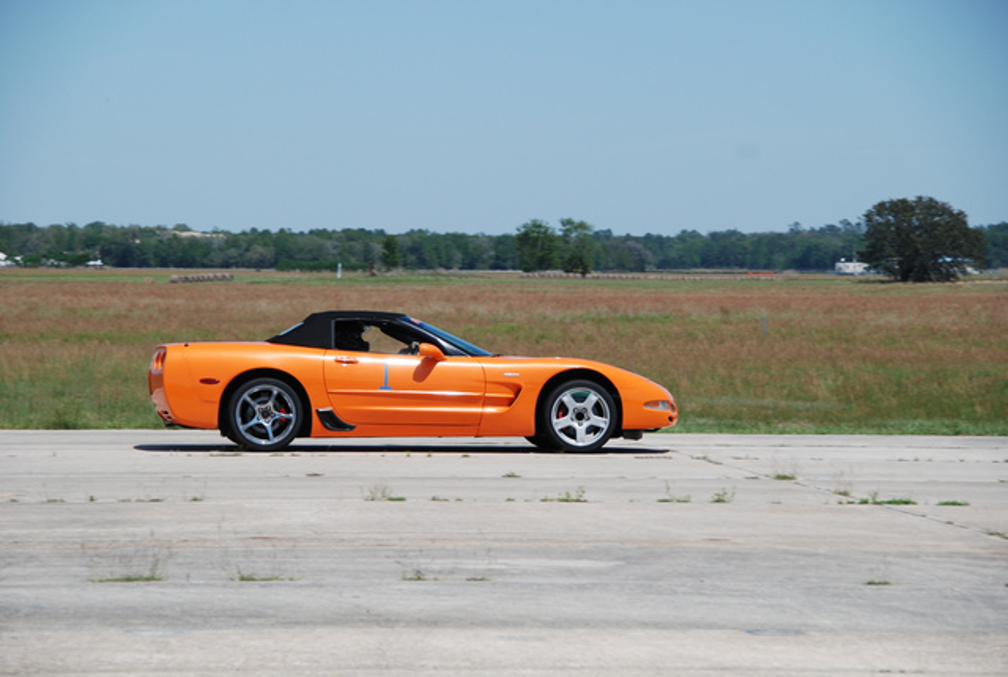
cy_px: 338
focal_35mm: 150
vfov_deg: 9.2
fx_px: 4210
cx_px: 504
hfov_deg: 13.7
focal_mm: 100
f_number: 7.1
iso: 200
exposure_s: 1/800
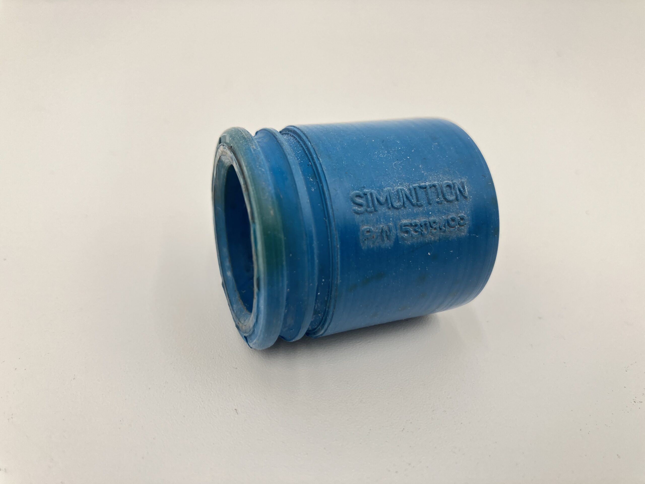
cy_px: 242
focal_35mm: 28
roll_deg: -7.9
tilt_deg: -34.6
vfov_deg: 49.7
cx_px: 322
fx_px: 522
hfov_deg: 63.4
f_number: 1.8
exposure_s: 1/121
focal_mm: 3.99
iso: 50
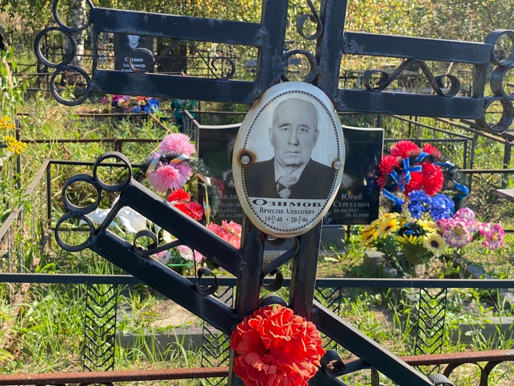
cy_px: 193
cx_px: 257
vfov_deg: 28.0
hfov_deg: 36.8
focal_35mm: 52
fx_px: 772
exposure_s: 1/378
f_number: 2
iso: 20
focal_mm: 6
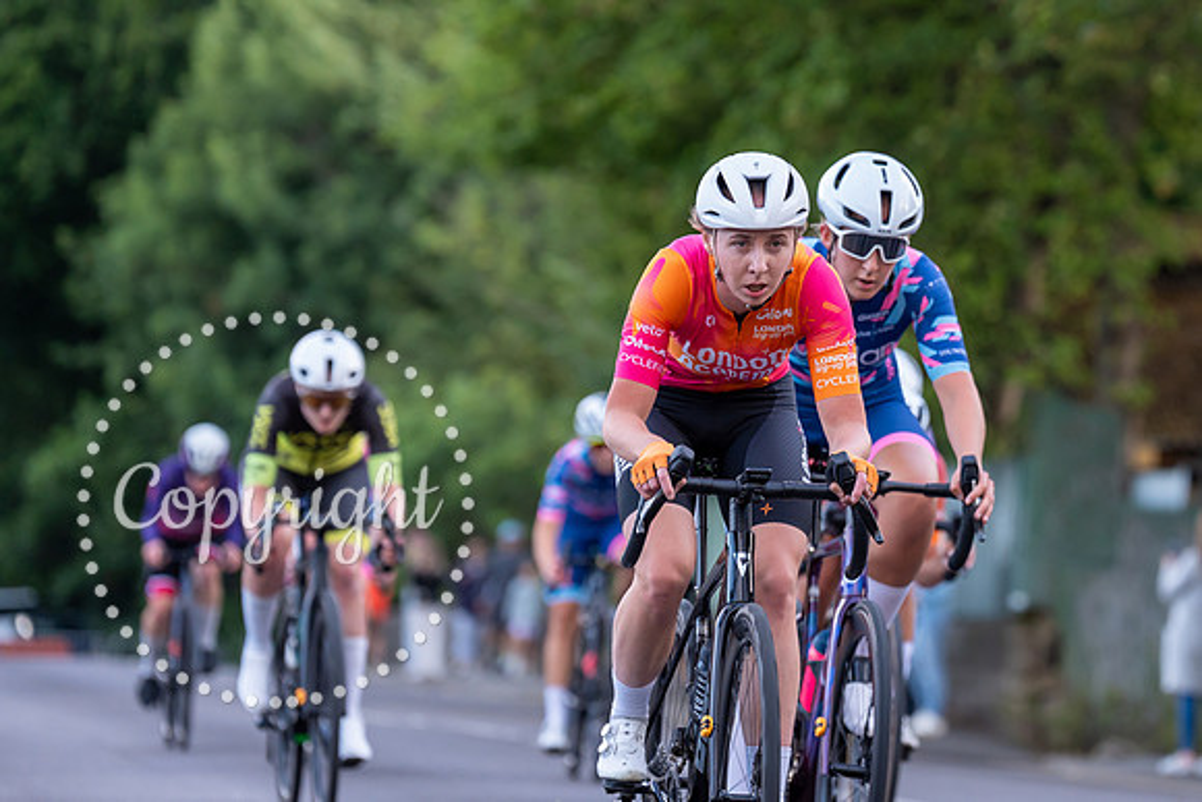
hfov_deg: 9.5
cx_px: 872
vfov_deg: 6.4
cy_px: 220
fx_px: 7219
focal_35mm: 216
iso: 1000
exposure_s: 1/1000
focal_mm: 149
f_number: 3.2
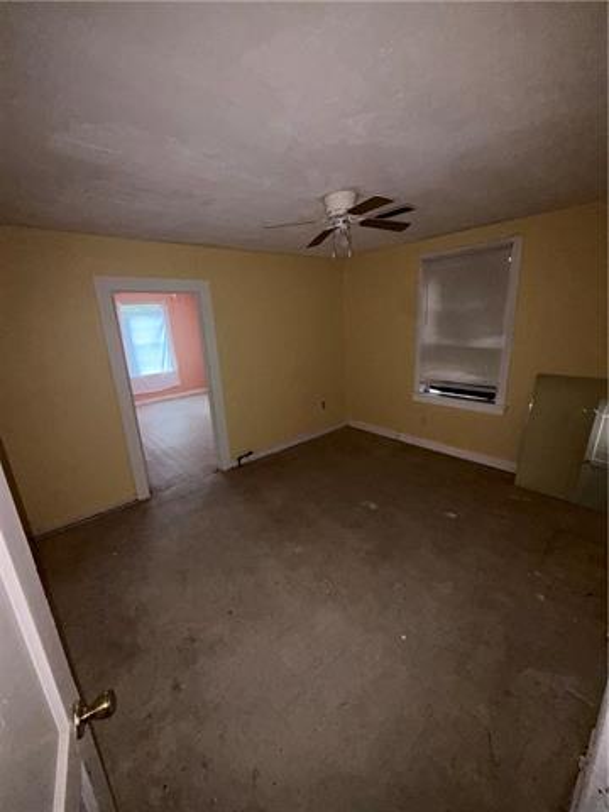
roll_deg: +3.2
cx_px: 304
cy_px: 406
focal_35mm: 14
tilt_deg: -14.0
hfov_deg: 85.7
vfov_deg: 102.1
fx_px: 328
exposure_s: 1/35
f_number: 2.2
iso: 160
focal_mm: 2.22
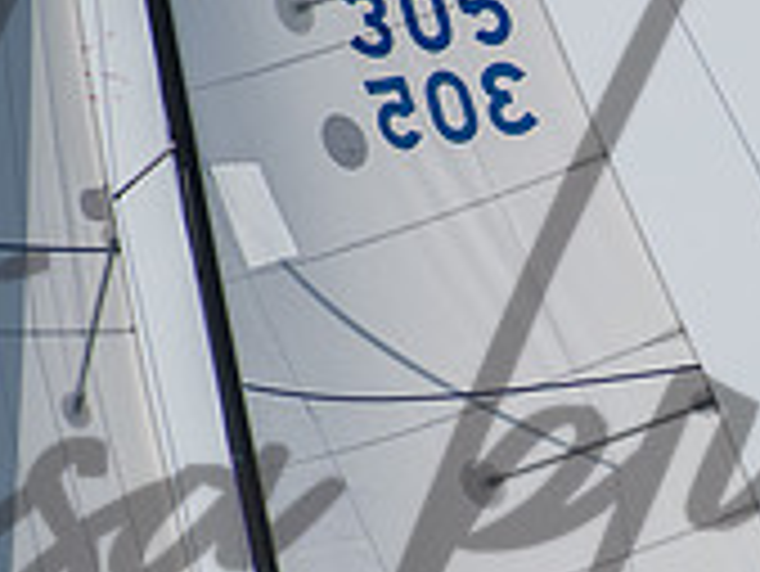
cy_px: 435
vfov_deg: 1.4
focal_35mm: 1049
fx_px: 23047
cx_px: 756
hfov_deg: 1.9
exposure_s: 1/1250
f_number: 6.3
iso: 200
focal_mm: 200
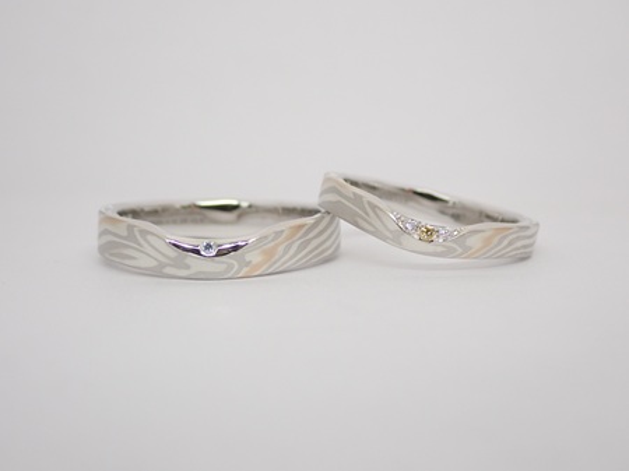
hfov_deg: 25.3
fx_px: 1398
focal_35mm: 77
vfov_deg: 19.1
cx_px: 314
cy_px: 236
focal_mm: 13.65
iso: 200
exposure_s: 1/100
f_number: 4.1
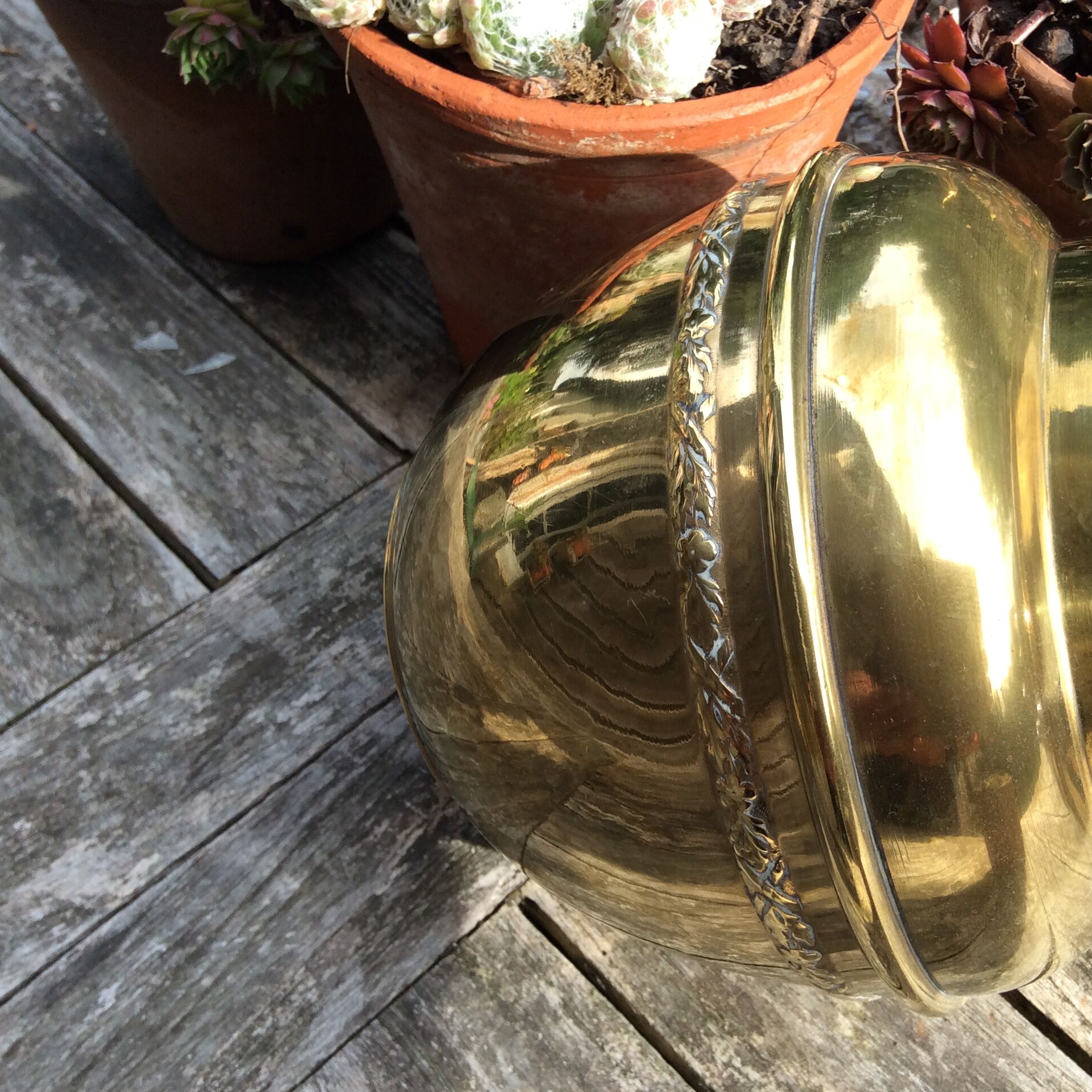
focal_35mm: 38
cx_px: 637
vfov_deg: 43.9
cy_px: 548
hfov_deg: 43.7
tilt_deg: -56.2
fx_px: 1356
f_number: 2.4
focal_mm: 3.3
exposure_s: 1/282
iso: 32
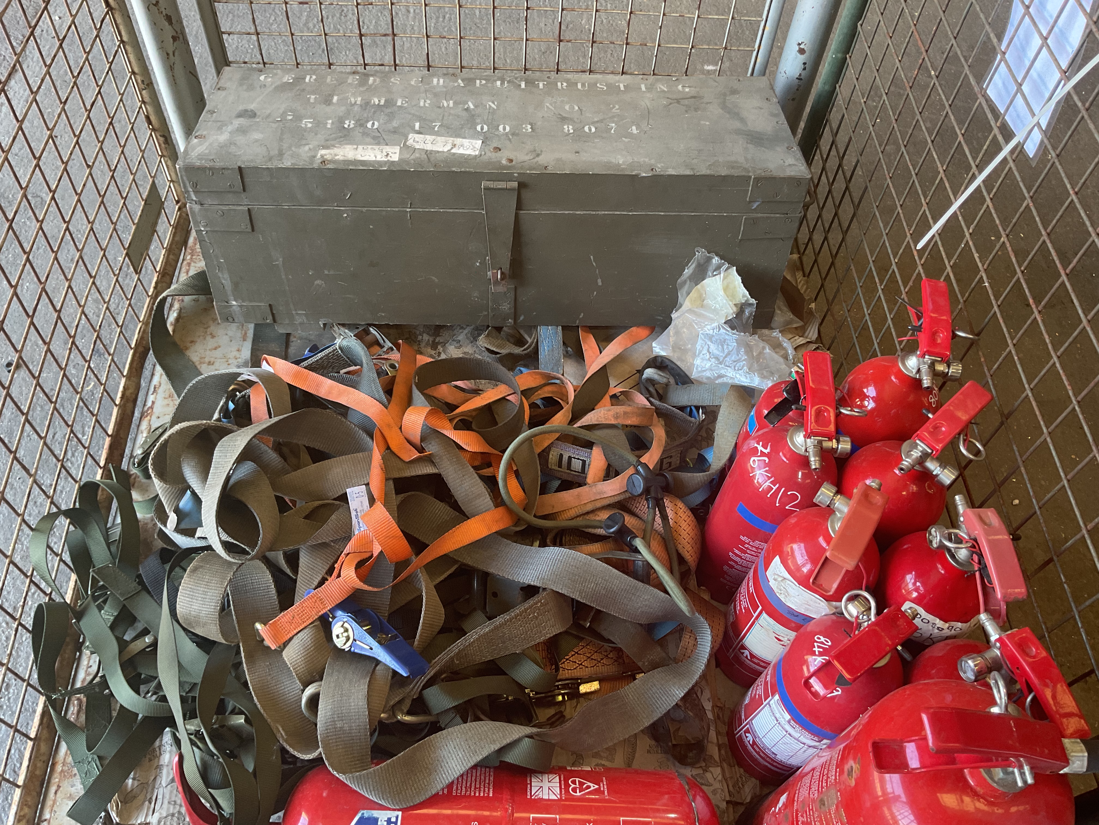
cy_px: 412
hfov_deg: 61.7
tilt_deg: -55.8
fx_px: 921
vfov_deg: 48.2
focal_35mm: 29
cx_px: 550
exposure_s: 1/60
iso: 80
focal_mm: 3
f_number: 1.8
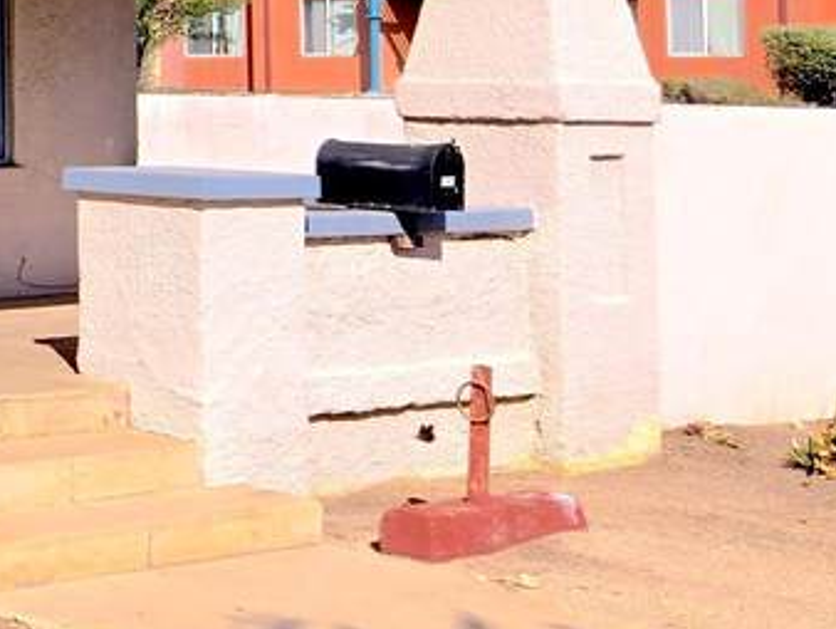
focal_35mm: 87
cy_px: -62
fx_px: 2103
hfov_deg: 18.5
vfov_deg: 16.5
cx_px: -579
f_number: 1.8
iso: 25
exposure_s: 1/2828
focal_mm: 5.4
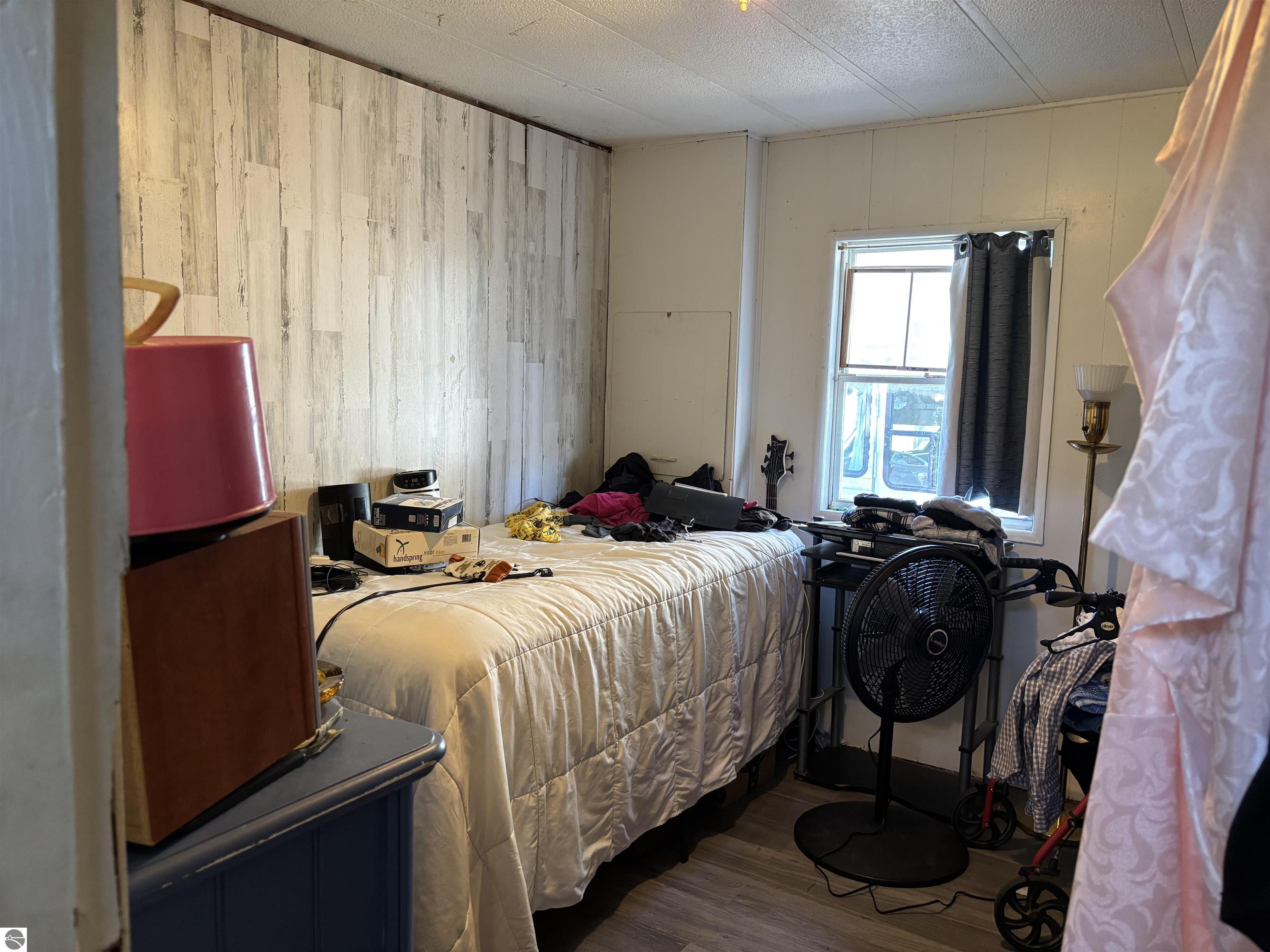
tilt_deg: -6.7
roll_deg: -1.7
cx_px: 635
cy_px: 476
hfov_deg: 67.3
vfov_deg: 53.1
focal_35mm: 26
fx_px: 954
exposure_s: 1/60
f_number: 1.6
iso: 250
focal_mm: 5.96
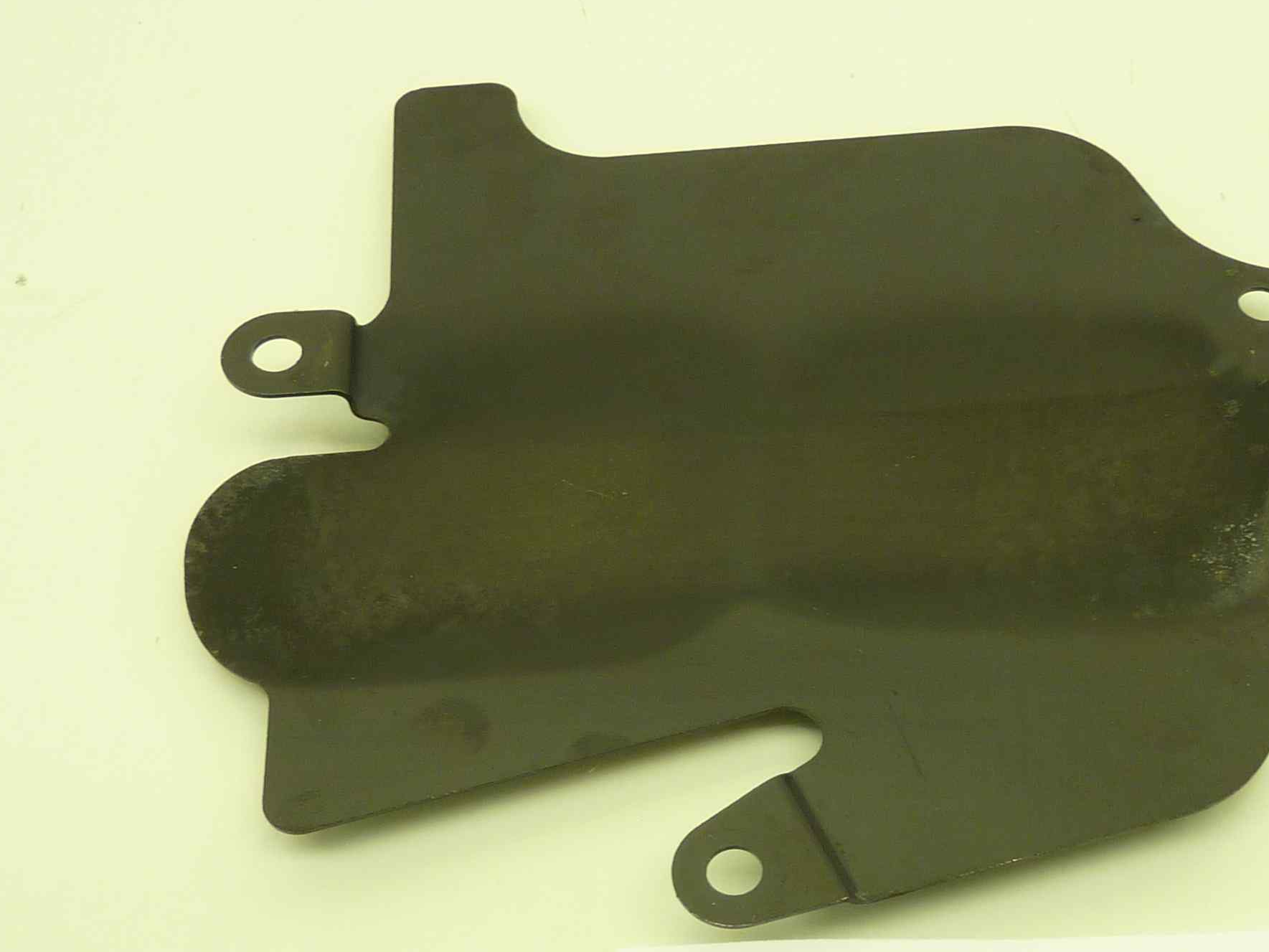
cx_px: 775
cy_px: 673
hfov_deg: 34.8
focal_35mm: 55
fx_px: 2016
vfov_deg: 26.3
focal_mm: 4.4
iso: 80
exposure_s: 1/25
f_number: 3.3
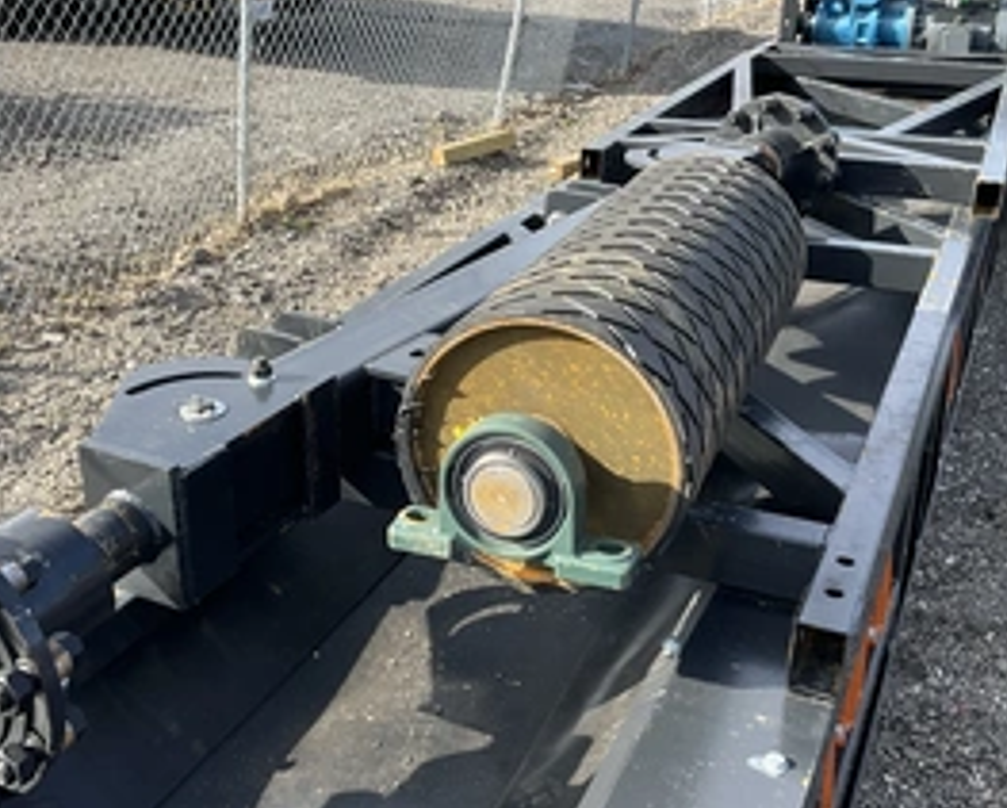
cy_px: 410
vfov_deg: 35.0
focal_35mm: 43
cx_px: 448
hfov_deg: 42.8
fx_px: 1283
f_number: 1.8
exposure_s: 1/422
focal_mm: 3
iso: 25
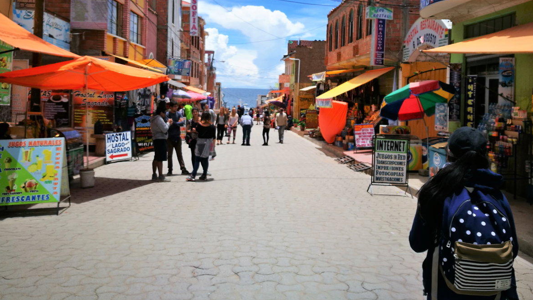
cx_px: 266
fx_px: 424
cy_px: 97
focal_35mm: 30
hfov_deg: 64.3
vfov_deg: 38.4
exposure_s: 1/941
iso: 50
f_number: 2.2
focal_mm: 4.5
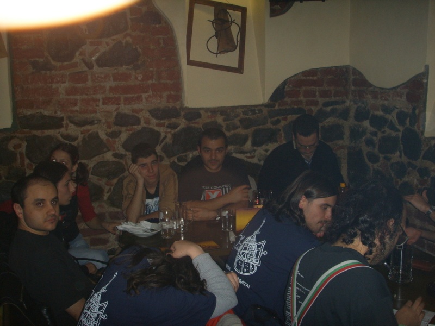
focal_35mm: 39
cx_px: 218
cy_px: 163
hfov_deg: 47.9
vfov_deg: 36.8
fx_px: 490
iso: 100
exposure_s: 1/45
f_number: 3.5
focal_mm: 6.6
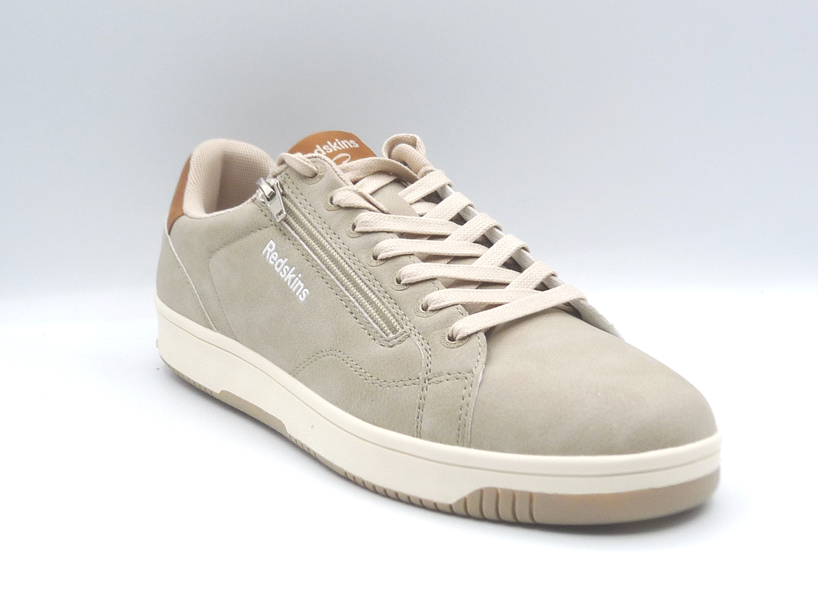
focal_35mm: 49
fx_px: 1158
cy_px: 306
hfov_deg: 38.9
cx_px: 409
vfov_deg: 29.7
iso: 100
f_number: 5
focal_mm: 4.8
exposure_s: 1/200
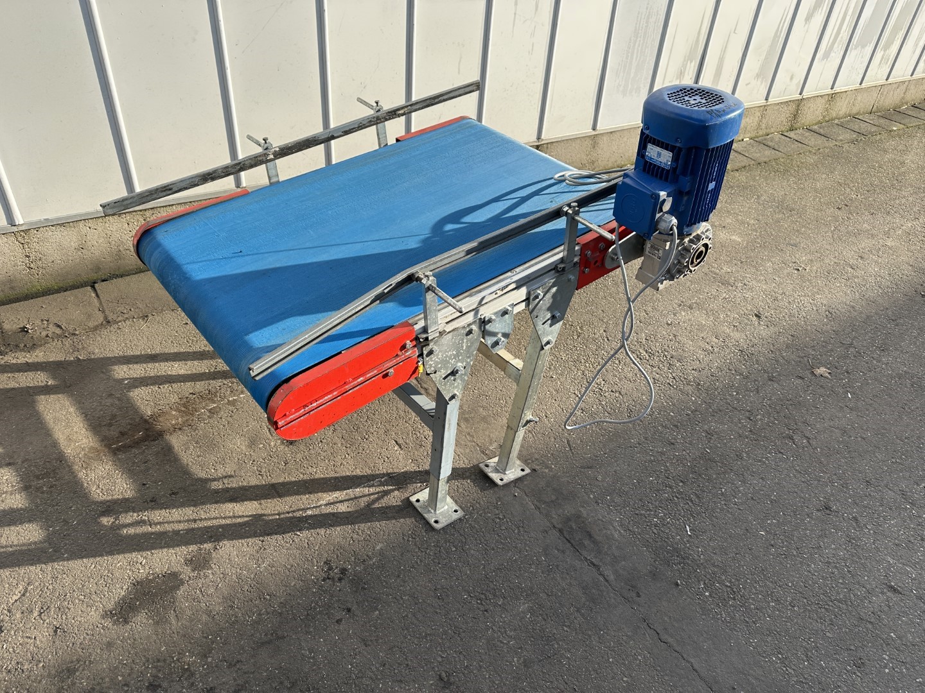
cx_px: 462
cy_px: 346
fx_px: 641
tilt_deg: -34.8
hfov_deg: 71.6
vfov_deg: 56.8
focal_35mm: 24
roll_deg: -4.2
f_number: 1.78
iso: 80
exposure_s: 1/2353
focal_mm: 6.86
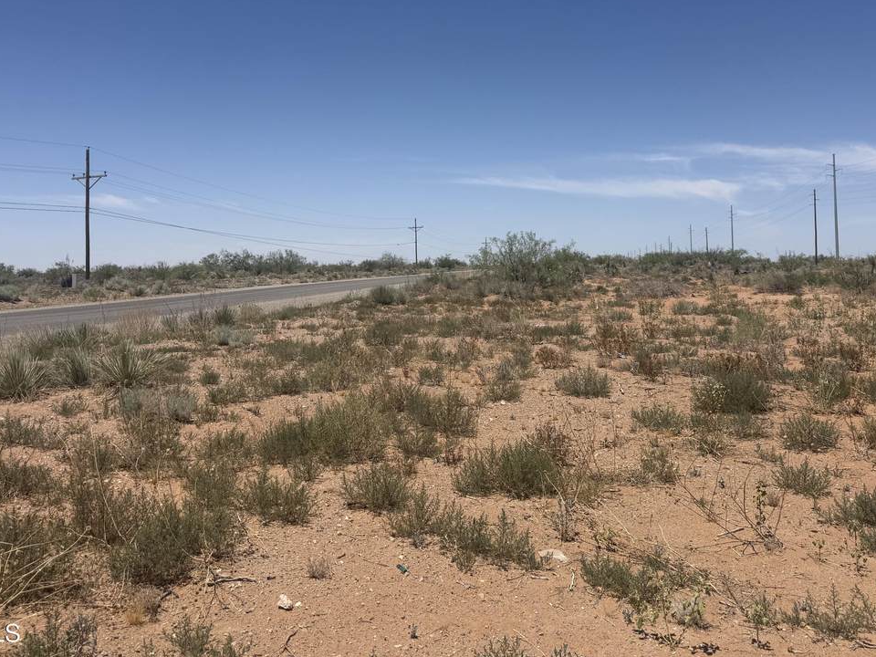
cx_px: 462
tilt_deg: +3.3
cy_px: 235
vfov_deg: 43.7
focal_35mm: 32
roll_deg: +0.7
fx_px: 810
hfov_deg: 56.8
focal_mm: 6.76
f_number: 1.78
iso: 80
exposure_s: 1/10309
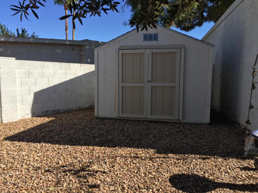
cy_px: 96
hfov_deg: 61.7
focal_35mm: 29
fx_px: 216
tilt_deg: -6.3
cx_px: 129
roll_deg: -0.6
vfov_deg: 48.2
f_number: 2.2
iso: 32
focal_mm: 4.15
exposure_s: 1/2083
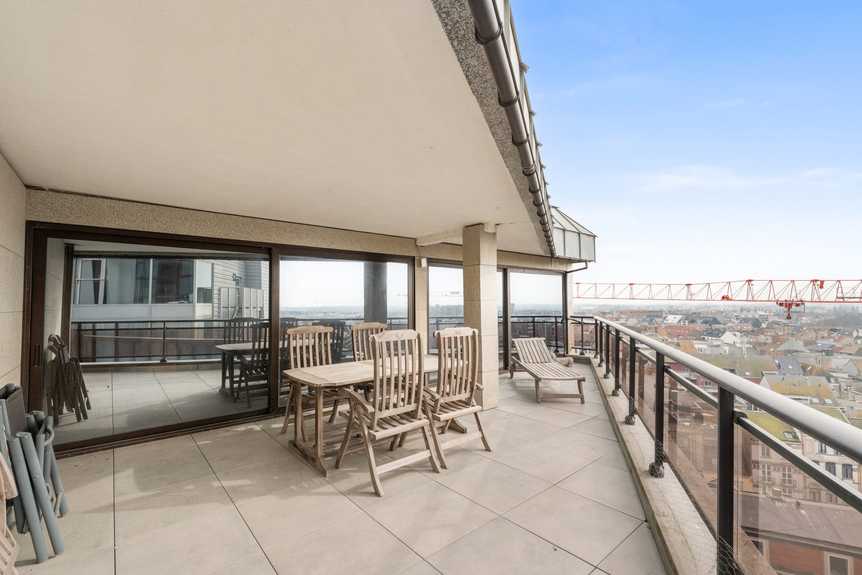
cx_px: 431
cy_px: 288
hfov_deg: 96.7
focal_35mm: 16
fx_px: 383
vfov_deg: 73.7
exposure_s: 1/200
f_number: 11
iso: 320
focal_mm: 16
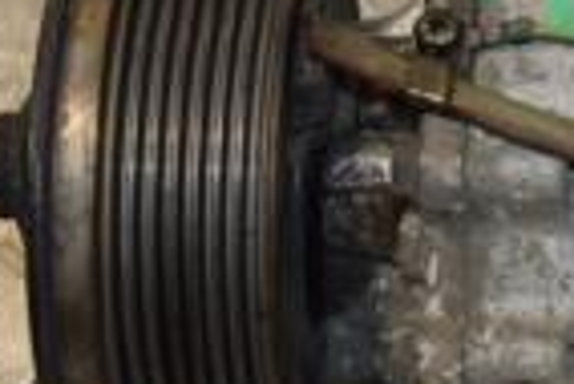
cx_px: 764
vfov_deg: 6.4
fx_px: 3432
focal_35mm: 215
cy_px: 20
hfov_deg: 9.4
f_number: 5.6
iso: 800
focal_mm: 34
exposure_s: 1/200
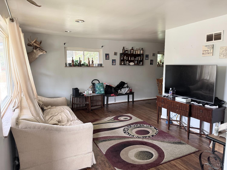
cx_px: 114
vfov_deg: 56.8
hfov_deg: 71.6
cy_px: 85
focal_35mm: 24
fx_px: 157
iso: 250
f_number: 1.78
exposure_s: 1/60
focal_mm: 6.76
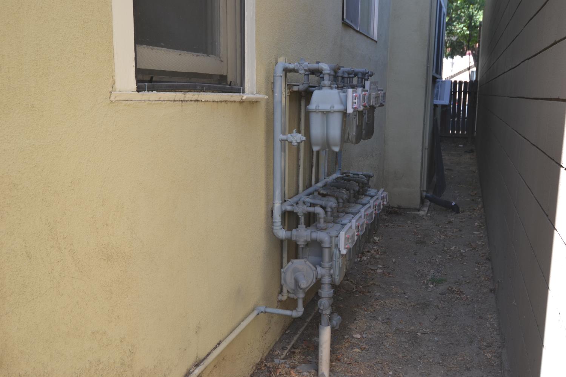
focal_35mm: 36
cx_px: 283
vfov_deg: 36.9
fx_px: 566
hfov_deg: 53.1
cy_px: 188
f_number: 5.6
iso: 220
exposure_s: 1/125
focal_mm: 24
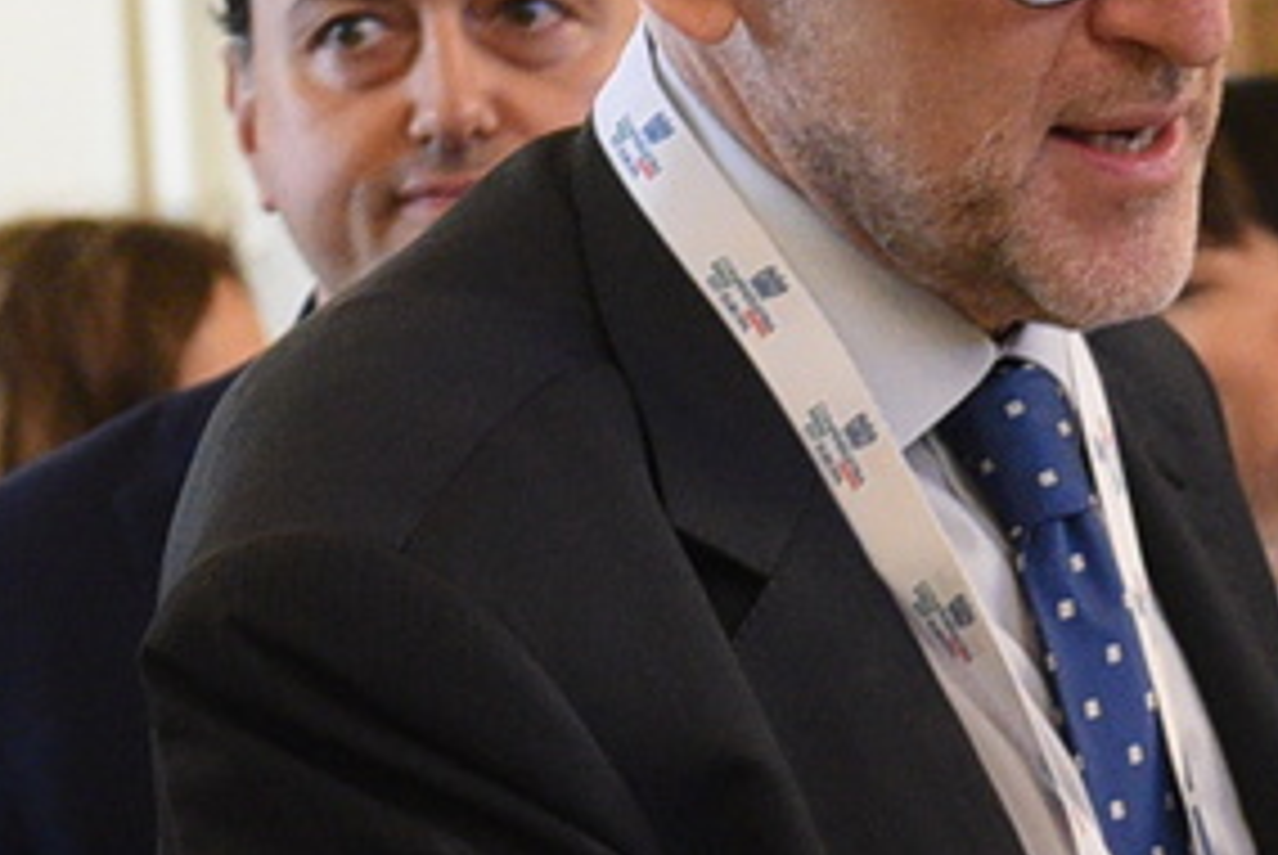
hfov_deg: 9.9
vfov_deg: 6.8
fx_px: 7143
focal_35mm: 201
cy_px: 936
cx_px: 1840
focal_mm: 38
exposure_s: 1/200
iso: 4000
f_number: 4
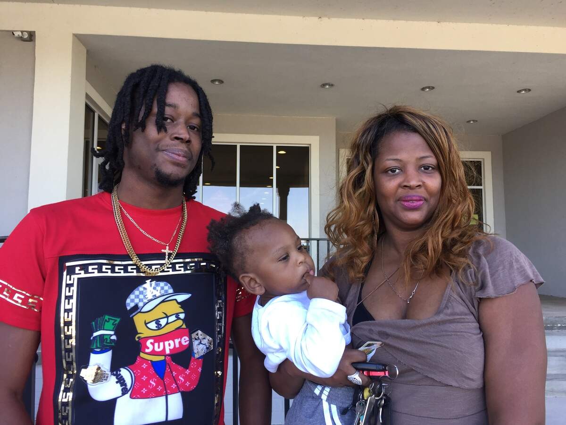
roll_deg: -1.5
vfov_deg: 48.2
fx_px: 474
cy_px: 212
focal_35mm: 29
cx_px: 283
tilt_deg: +5.7
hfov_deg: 61.7
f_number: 2.2
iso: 32
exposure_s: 1/120
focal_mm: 4.15
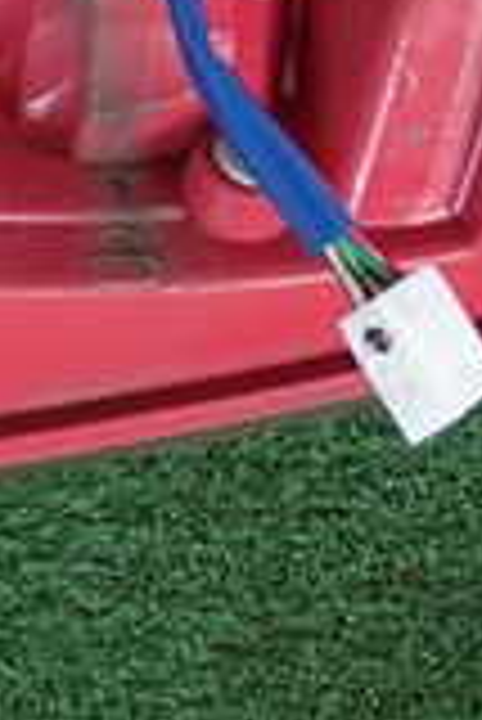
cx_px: 333
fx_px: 2805
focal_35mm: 140
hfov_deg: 9.8
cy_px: -243
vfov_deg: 14.0
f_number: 2.5
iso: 200
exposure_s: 1/80
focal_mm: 6.37
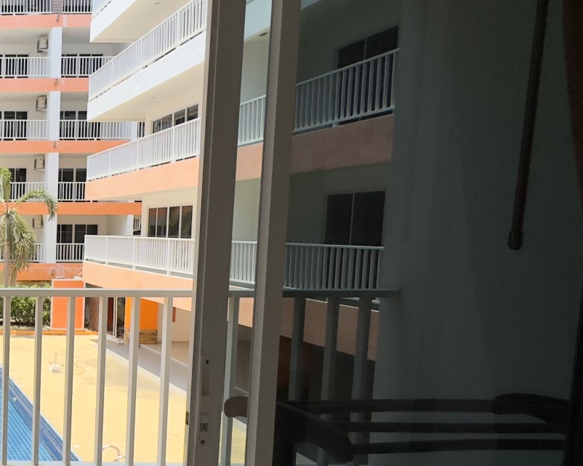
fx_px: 604
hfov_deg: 37.6
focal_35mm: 35
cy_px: 281
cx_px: -130
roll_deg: +0.0
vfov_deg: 42.0
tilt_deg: -4.2
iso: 40
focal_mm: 2.22
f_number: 2.2
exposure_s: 1/693
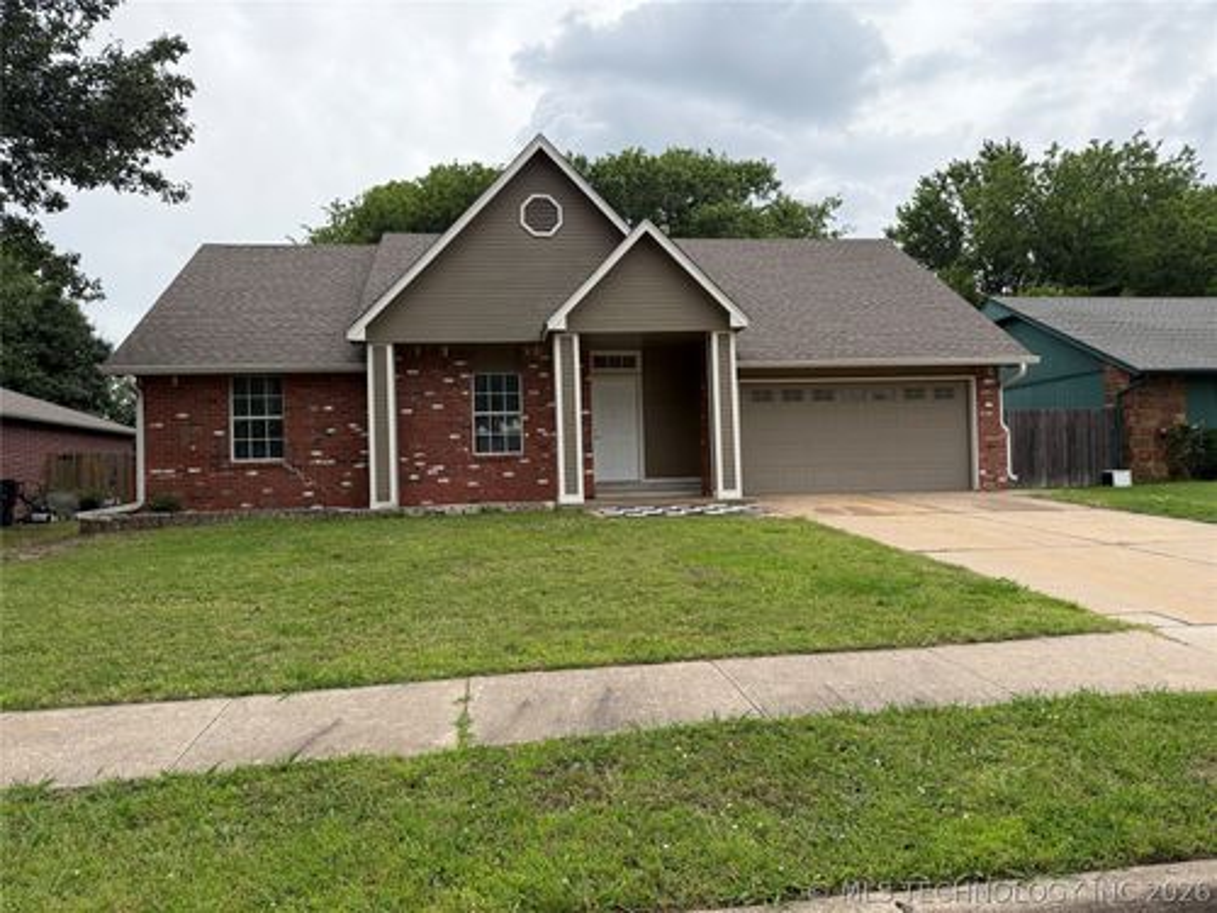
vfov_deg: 56.8
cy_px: 456
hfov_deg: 71.6
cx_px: 608
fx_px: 844
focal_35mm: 24
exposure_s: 1/689
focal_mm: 6.76
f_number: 1.78
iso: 100
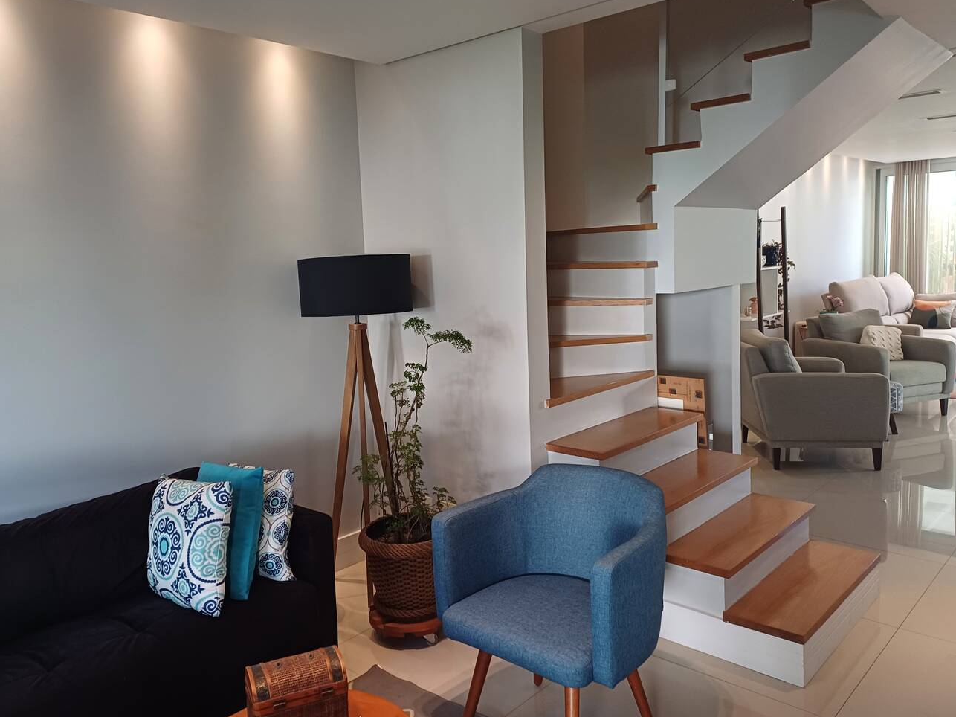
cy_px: 321
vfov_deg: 49.6
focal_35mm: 28
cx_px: 451
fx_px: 773
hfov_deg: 63.4
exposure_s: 1/60
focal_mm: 4.65
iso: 250
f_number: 1.8
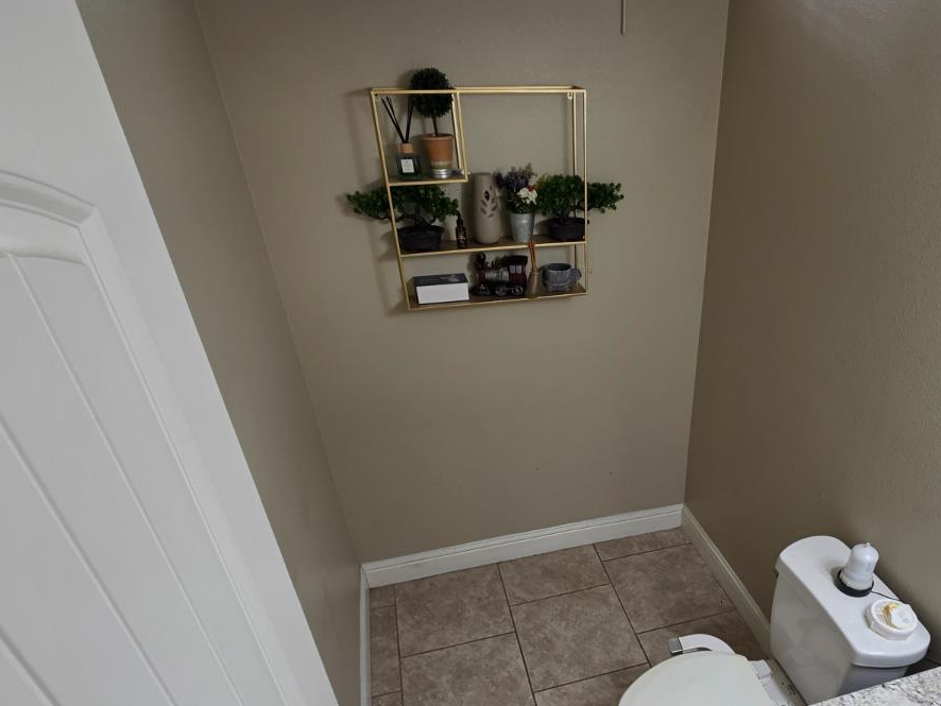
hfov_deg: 74.6
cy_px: 491
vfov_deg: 59.2
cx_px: 606
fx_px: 598
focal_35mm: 22
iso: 160
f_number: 1.9
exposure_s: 1/120
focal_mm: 2.2
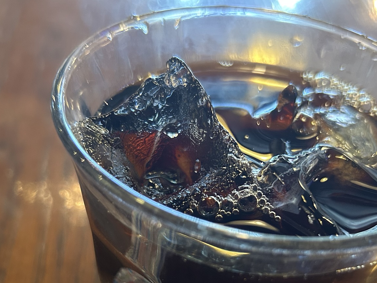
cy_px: 239
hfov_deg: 42.0
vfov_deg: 31.1
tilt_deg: -45.7
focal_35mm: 45
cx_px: 202
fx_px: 490
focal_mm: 5.7
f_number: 1.5
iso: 400
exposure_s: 1/50
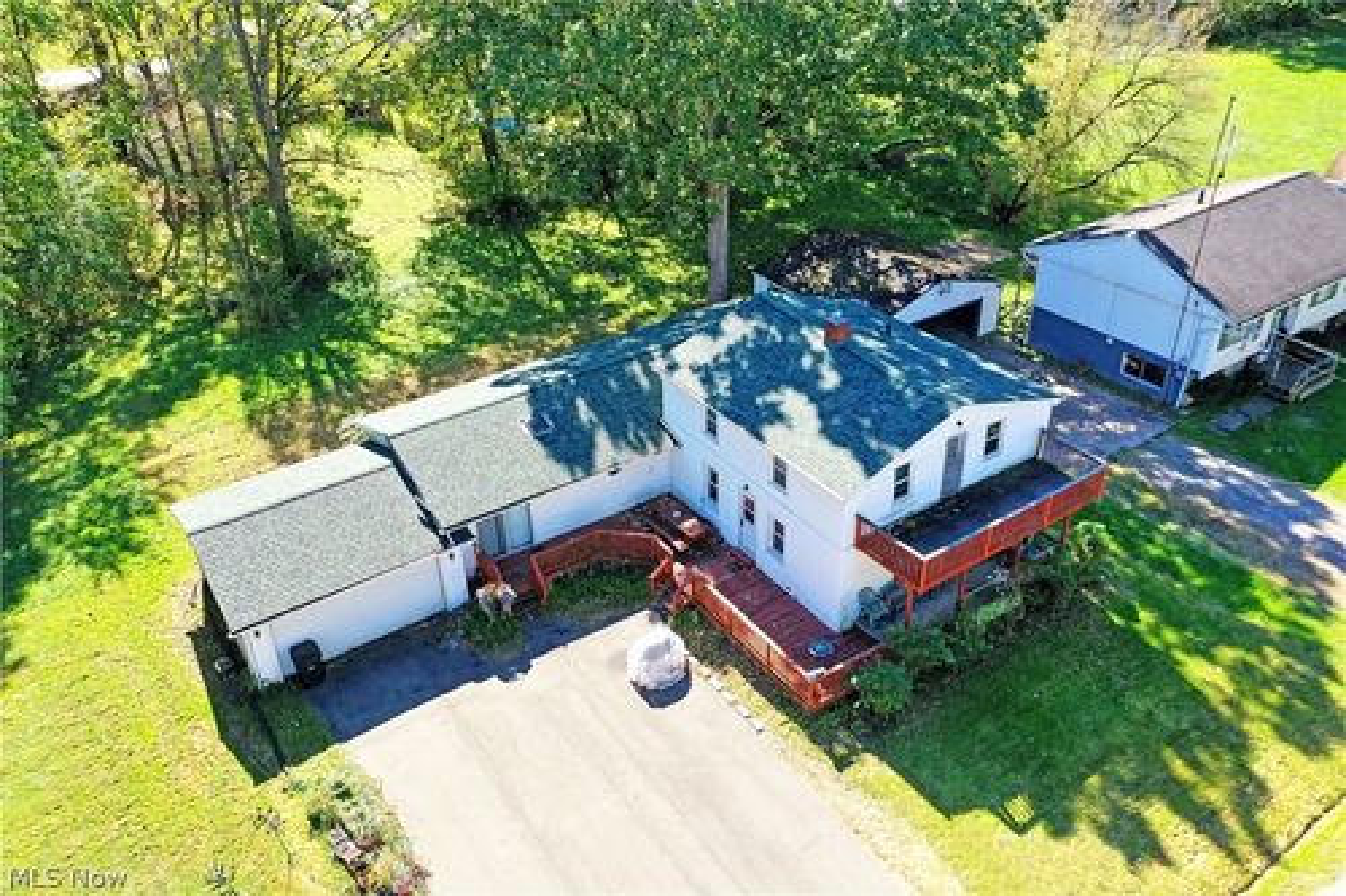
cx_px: 673
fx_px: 1046
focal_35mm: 28
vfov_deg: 46.4
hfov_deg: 65.5
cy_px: 448
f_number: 4.5
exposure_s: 1/200
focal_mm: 10.26
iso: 100
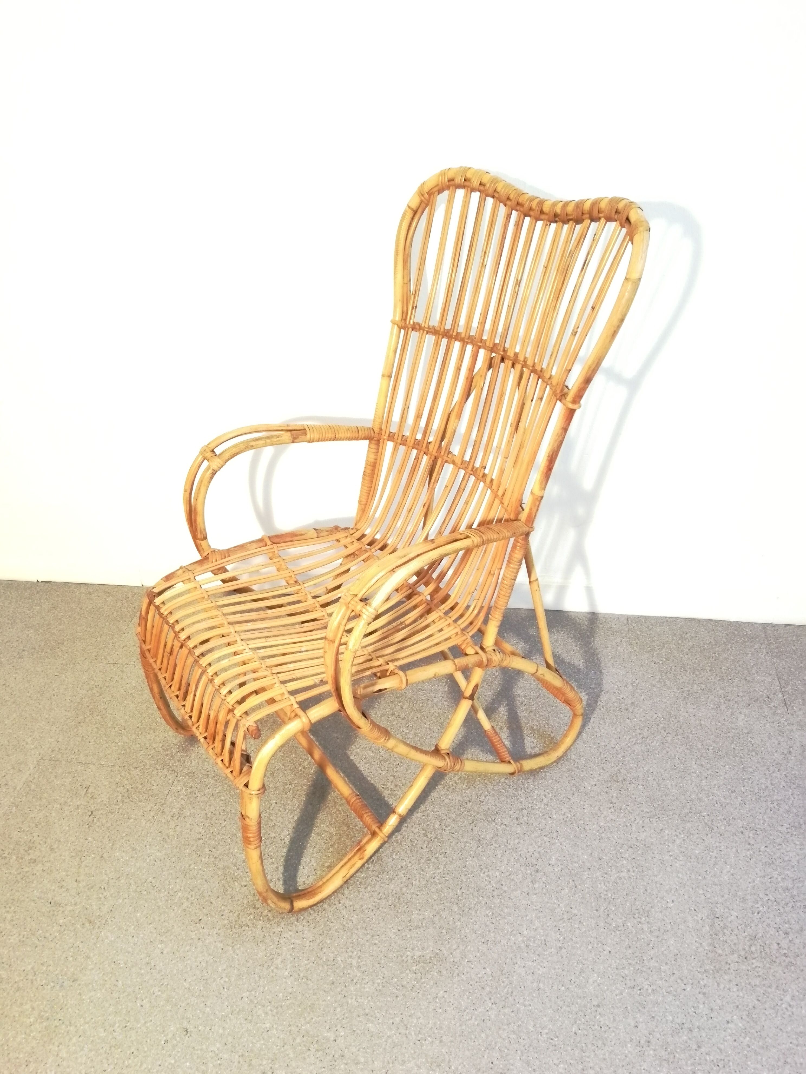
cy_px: 537
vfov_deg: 65.3
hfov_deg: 51.4
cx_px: 403
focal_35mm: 27
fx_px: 838
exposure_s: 1/80
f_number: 2.2
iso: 1250
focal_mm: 3.95
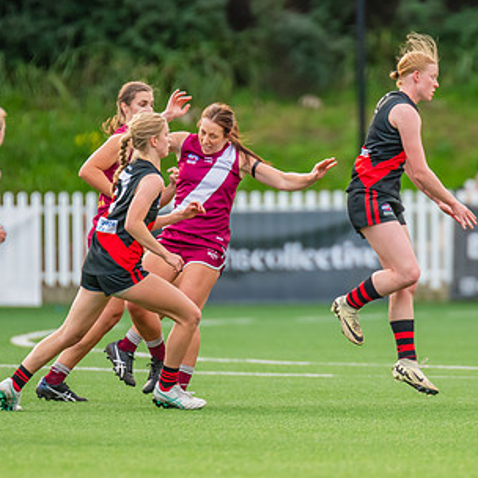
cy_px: 162
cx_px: 305
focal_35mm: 837
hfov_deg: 2.1
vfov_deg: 2.1
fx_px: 13076
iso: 1100
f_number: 4
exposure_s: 1/1250
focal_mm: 420
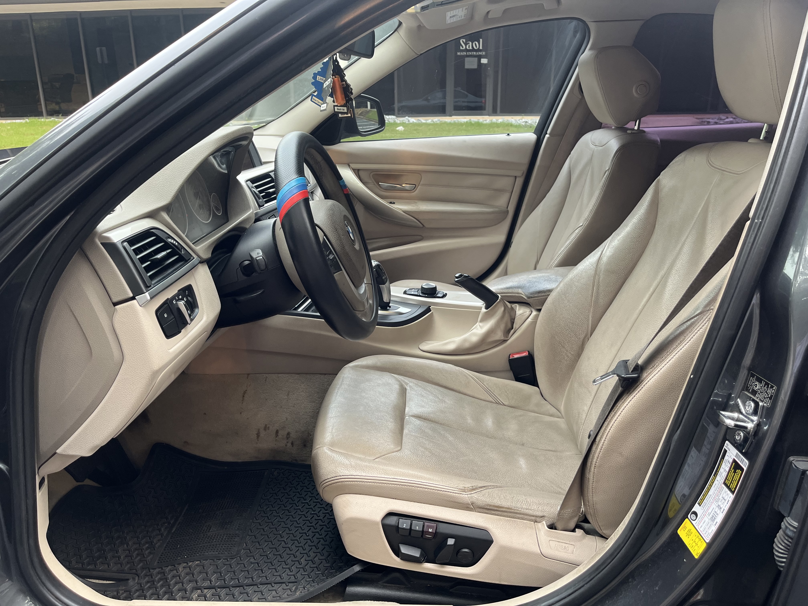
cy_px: 303
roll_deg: +0.9
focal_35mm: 26
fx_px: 607
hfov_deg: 67.3
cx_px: 404
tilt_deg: -19.5
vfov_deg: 53.1
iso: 125
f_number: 1.6
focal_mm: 5.1
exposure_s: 1/121
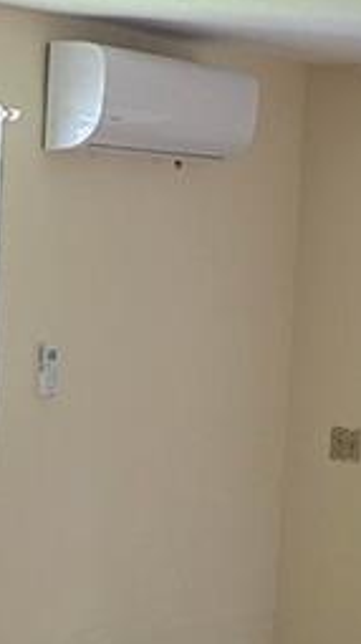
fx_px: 2013
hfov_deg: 10.2
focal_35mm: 118
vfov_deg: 18.1
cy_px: 447
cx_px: 35
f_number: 1.7
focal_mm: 6.3
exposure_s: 1/120
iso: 640
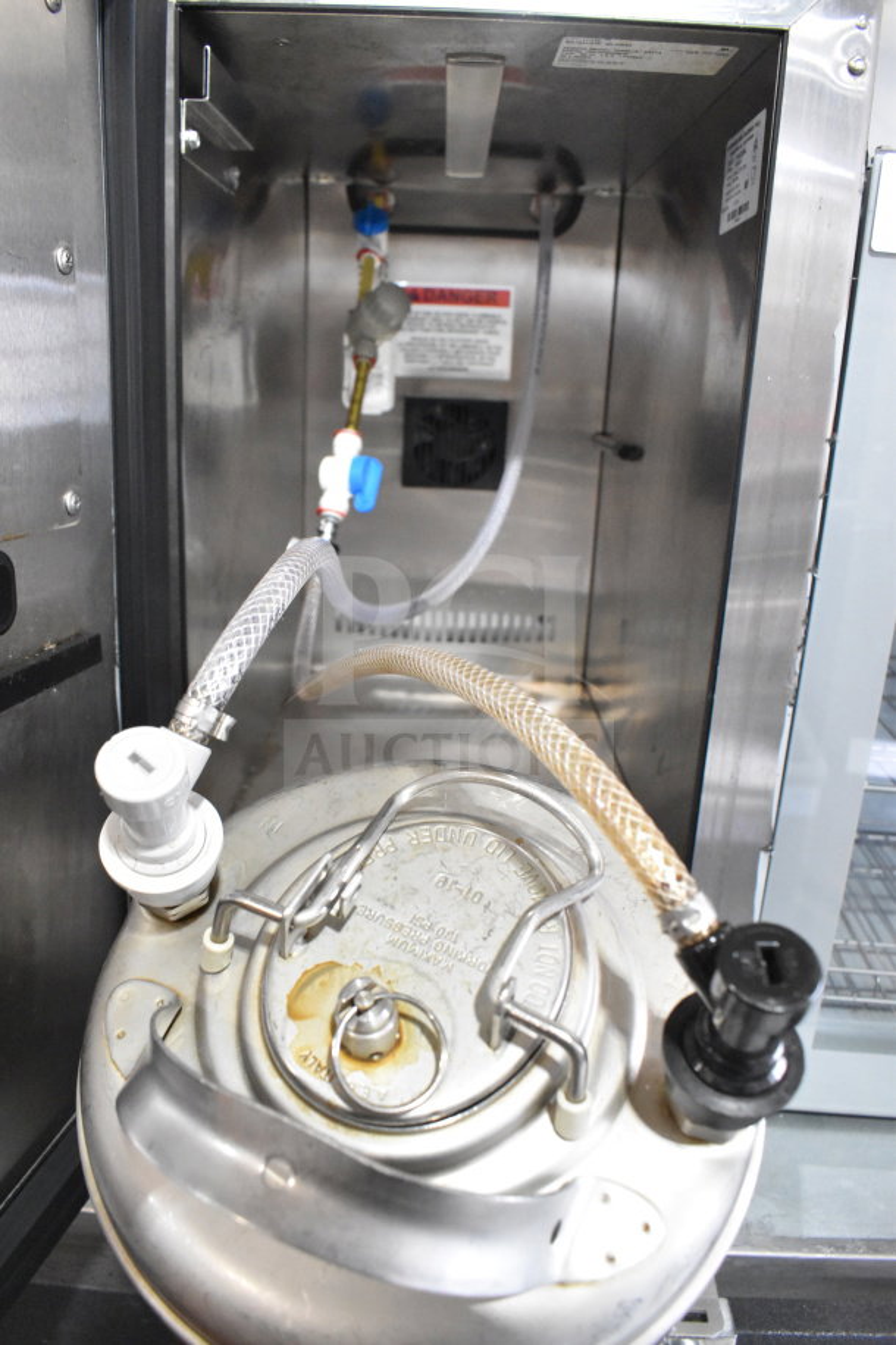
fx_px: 1008
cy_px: 672
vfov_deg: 67.4
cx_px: 448
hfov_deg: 47.9
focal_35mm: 27
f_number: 6.3
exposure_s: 1/160
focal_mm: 18
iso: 6400
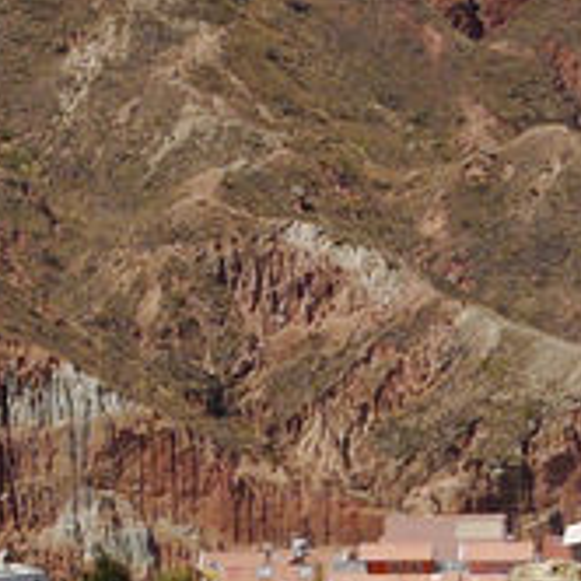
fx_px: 4519
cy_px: 52
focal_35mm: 238
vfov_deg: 7.3
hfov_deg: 7.2
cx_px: -472
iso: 160
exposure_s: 1/500
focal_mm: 14
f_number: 9
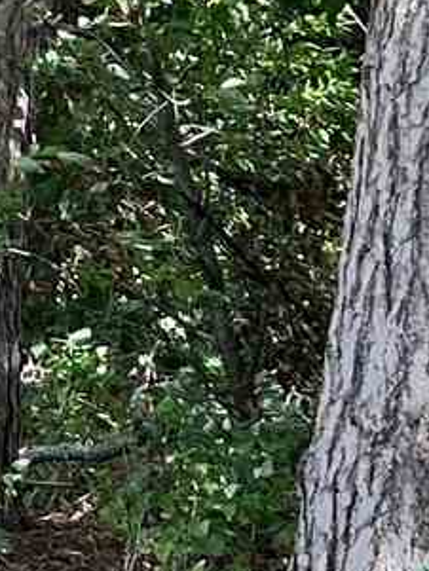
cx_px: -617
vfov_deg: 9.9
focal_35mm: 199
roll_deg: -1.4
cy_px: 159
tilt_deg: -0.2
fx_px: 3286
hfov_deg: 7.0
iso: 40
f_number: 1.5
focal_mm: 5.7
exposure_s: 1/279
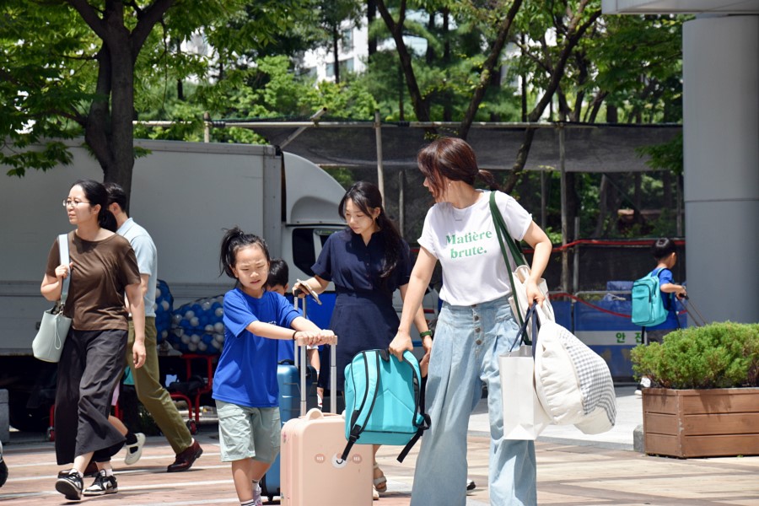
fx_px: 2846
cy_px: 253
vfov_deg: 10.2
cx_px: 380
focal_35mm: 135
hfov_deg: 15.2
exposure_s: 1/320
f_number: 9
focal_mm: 90
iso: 200
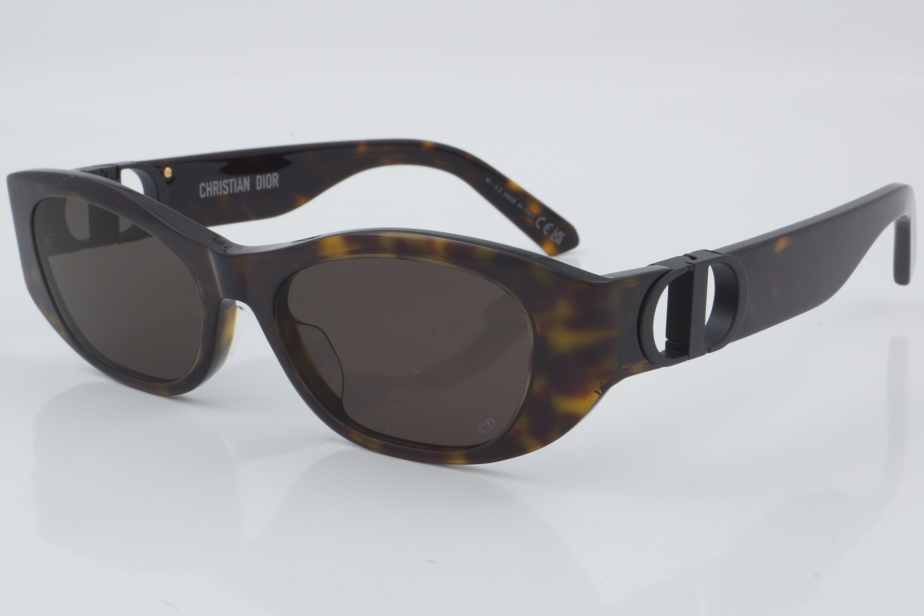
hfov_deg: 27.0
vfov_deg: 18.2
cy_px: 308
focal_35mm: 75
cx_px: 462
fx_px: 1925
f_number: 29
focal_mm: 50
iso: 100
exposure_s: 1/4
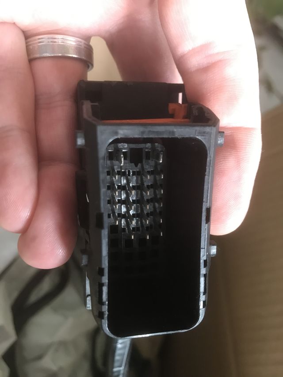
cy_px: 188
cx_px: 142
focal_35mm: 28
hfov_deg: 49.8
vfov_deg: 63.4
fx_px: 305
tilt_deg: -56.4
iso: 100
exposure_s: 1/14
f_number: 1.8
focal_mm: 3.99
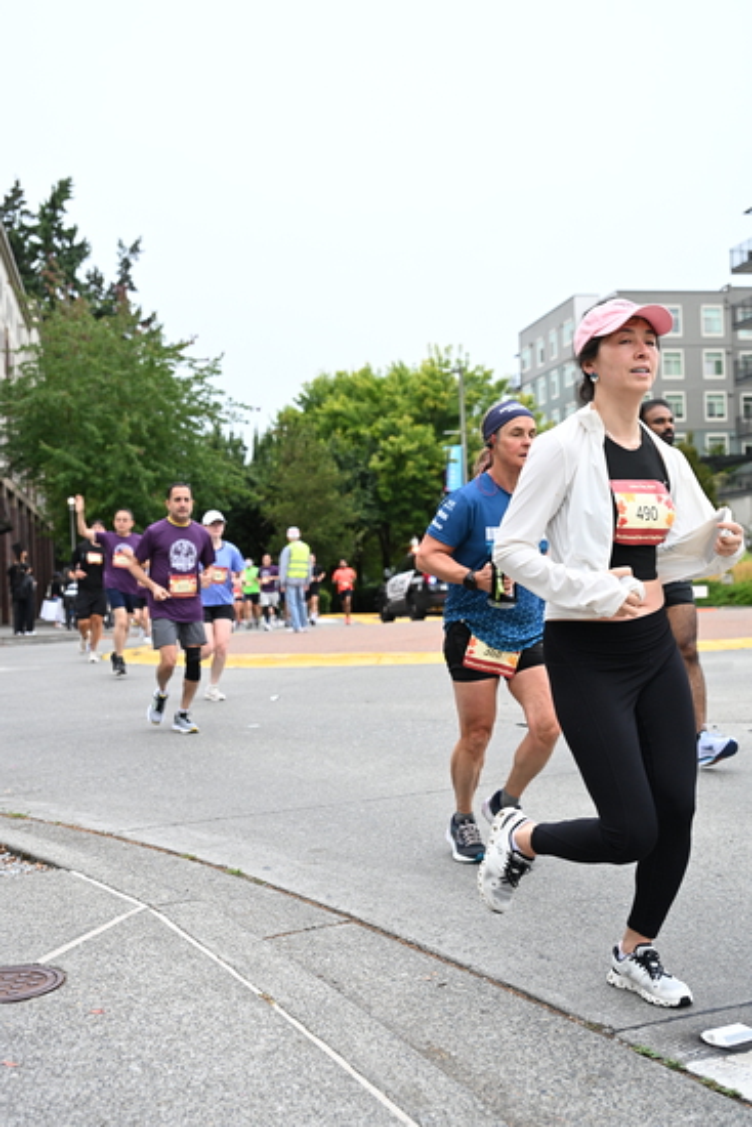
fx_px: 1284
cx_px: 376
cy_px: 564
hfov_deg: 32.6
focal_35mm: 41
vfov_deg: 47.4
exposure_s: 1/800
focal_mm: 41
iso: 1600
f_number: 4
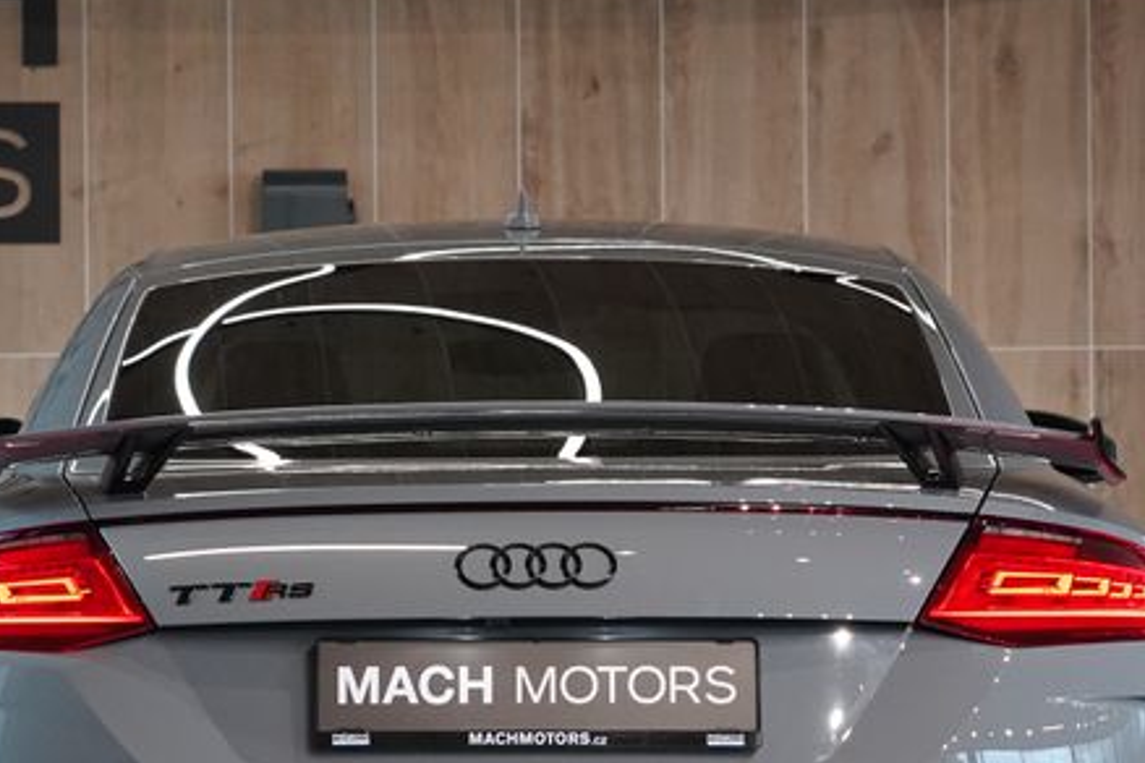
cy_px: 529
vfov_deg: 8.6
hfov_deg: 12.9
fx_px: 5057
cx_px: 520
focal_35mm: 159
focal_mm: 68
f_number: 5.6
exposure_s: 1/160
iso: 4000
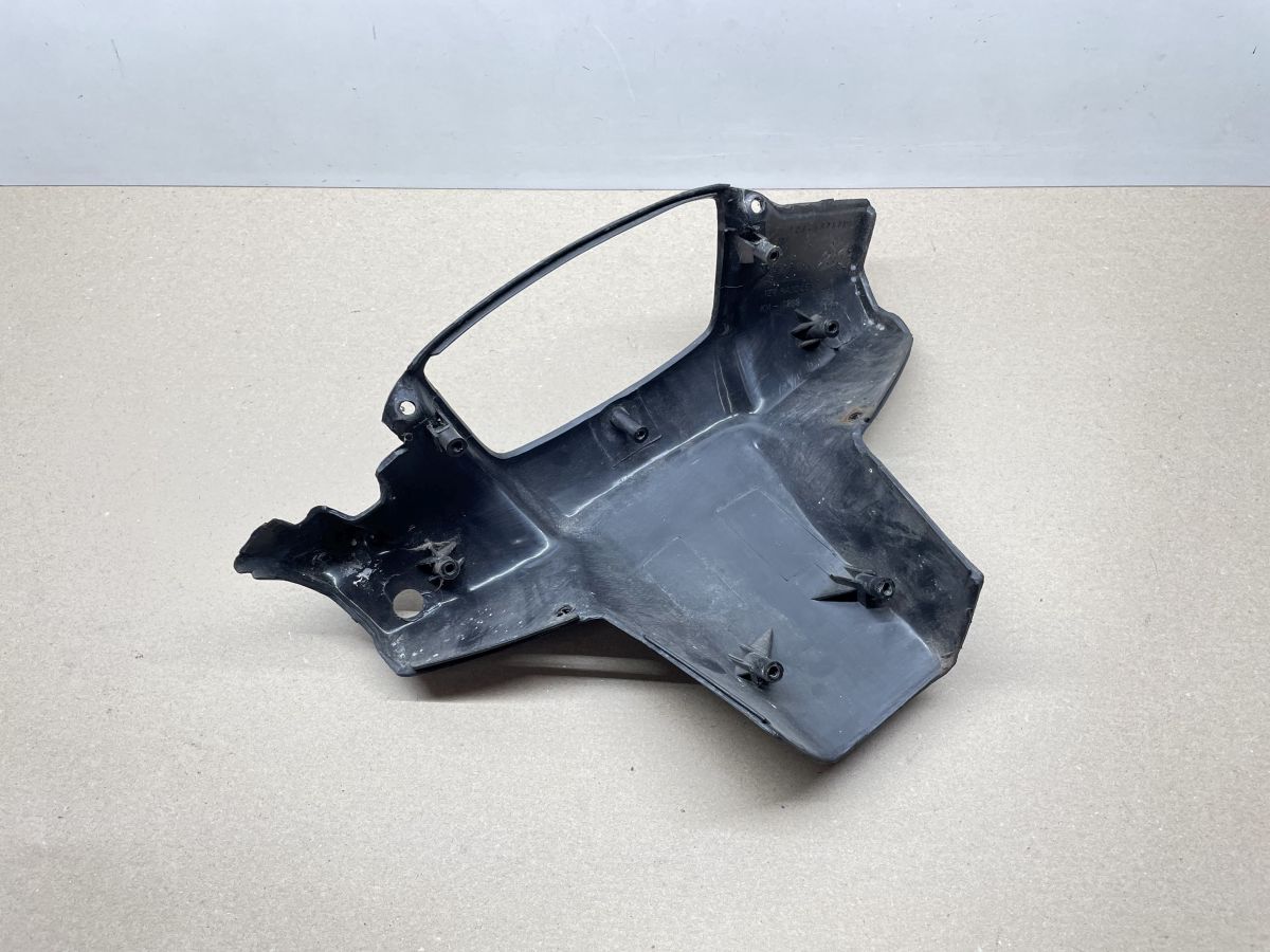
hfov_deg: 67.3
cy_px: 476
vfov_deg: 53.1
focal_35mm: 26
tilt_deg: -56.6
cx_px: 635
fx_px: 954
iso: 100
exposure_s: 1/100
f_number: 1.6
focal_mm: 4.2
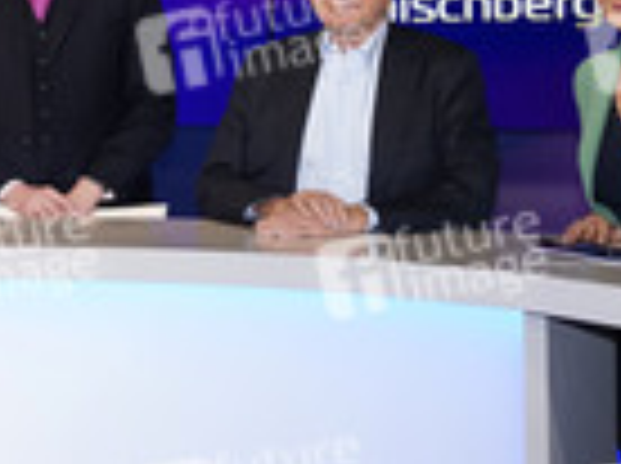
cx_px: -137
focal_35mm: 88
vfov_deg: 16.7
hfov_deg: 20.7
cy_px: 153
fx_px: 1576
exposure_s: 1/125
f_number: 4.5
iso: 1600
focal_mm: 28
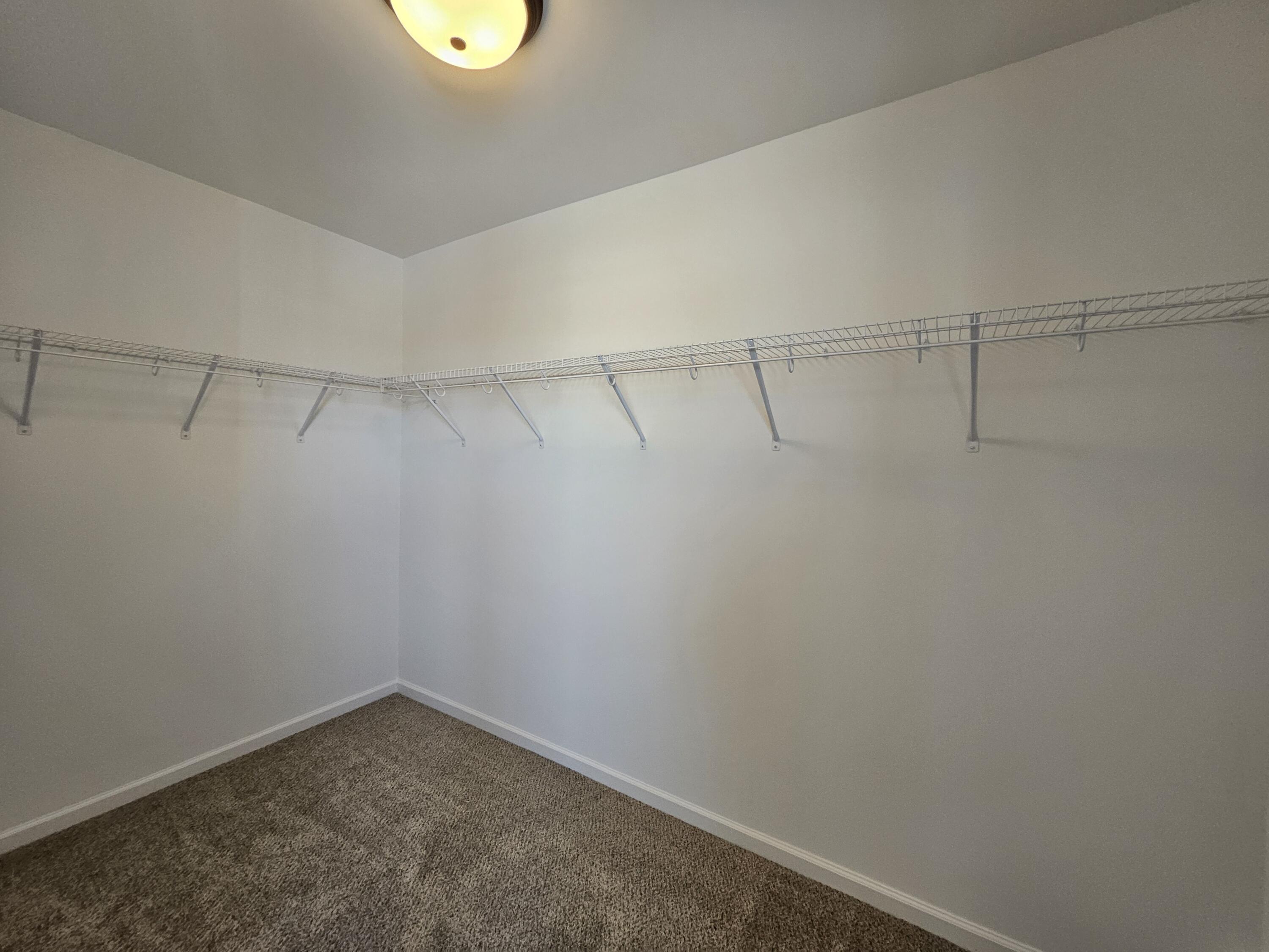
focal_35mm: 13
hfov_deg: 106.2
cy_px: 476
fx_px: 477
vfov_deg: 89.9
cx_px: 634
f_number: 2.2
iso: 80
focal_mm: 1.74
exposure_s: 1/60
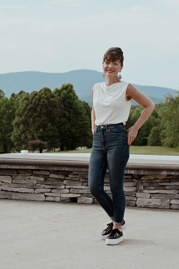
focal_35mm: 75
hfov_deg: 18.2
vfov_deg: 27.0
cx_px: 90
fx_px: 559
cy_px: 134
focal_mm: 50
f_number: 5.6
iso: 110
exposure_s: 1/250
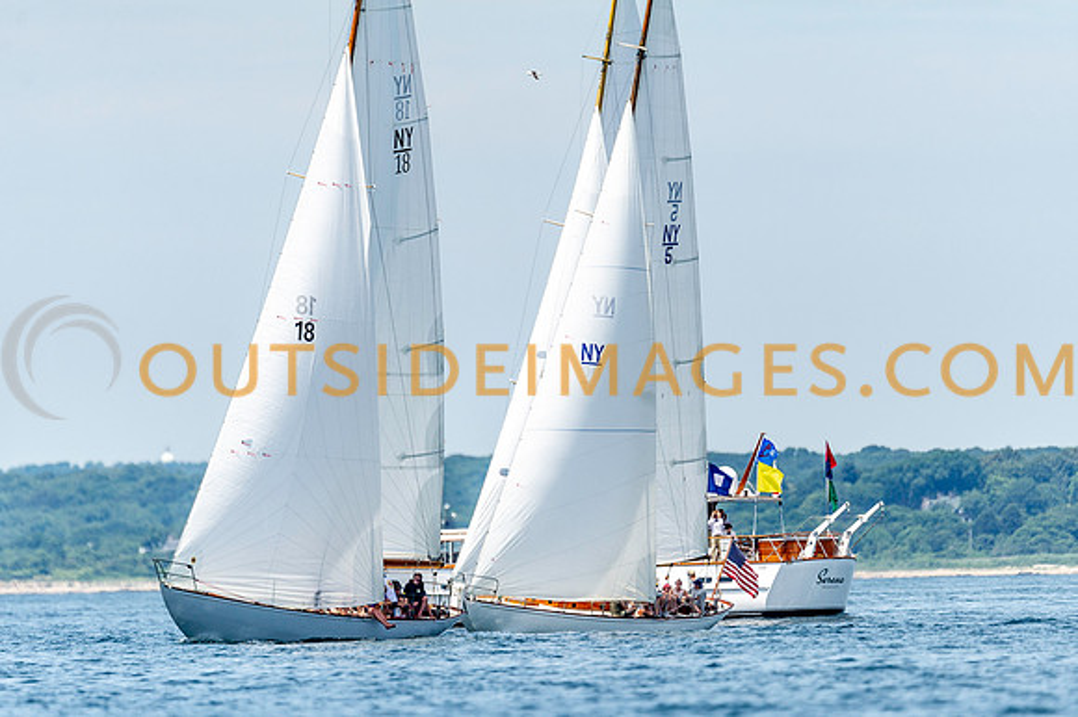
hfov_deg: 3.1
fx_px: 19918
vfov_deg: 2.1
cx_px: 539
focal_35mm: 666
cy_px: 392
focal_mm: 600
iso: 400
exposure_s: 1/5000
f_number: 4
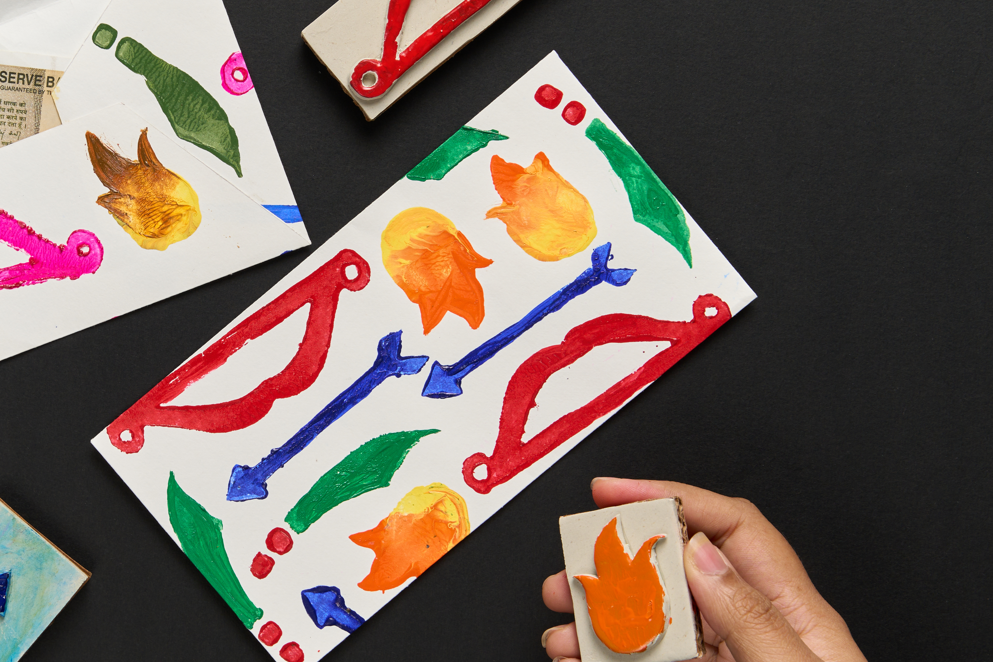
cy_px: 310
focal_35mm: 114
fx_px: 3144
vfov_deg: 12.0
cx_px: 231
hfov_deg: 17.8
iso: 125
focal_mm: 60
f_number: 8
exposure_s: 1/100
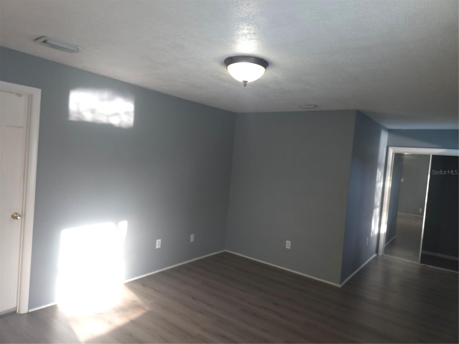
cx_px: 230
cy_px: 172
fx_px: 305
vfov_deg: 58.9
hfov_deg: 73.9
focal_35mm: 23
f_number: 1.8
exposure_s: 1/60
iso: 200
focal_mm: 5.4
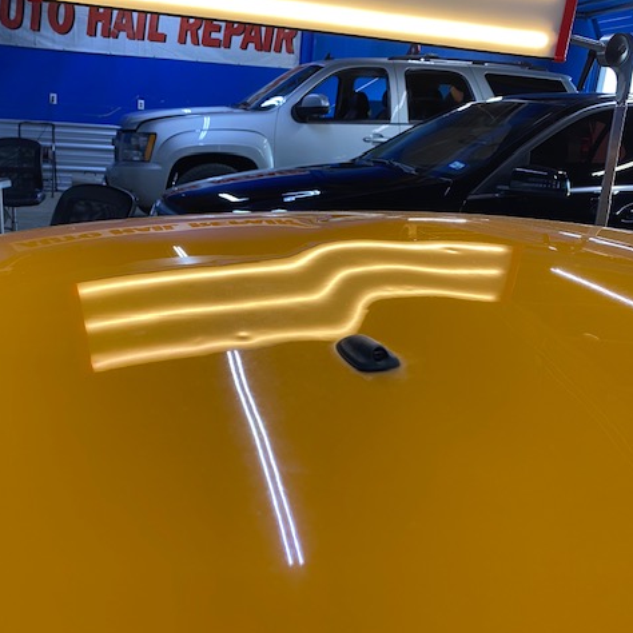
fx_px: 641
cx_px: 276
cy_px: 316
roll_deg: -3.9
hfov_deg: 52.4
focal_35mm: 31
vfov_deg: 52.5
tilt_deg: -16.1
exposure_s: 1/60
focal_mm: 4.25
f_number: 1.8
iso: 80
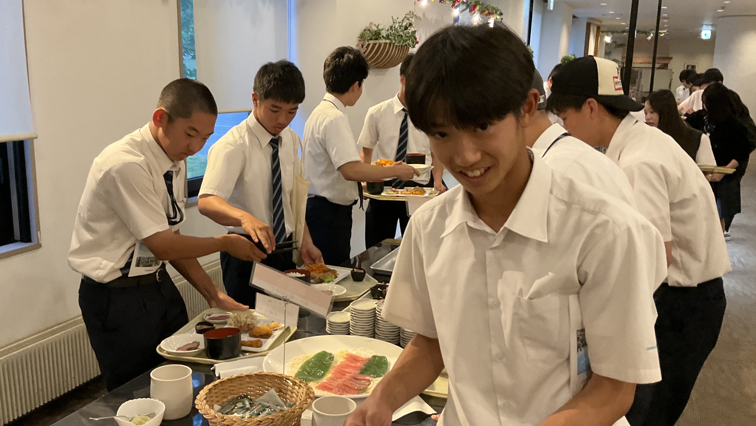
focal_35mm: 37
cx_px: 330
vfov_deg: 32.0
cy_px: 233
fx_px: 742
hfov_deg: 53.9
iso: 200
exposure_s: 1/50
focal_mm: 3
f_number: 1.8
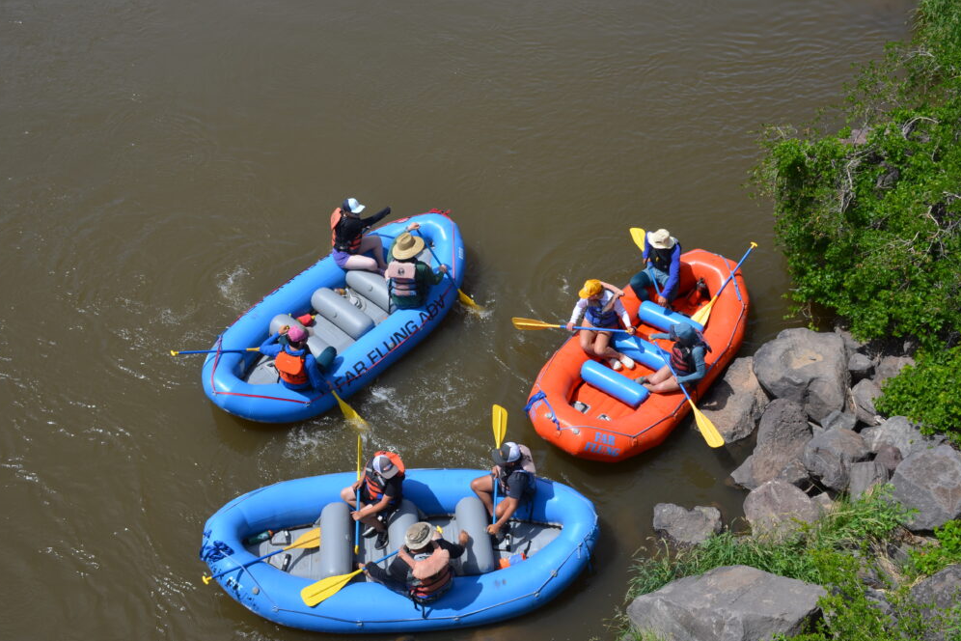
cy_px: 326
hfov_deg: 48.5
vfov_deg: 33.4
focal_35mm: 40
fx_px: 1068
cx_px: 480
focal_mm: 26
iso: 110
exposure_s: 1/250
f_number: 8
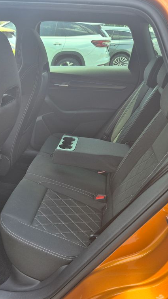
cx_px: 39
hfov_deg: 33.9
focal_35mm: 34
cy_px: 150
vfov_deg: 58.0
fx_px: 269
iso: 32
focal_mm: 5.4
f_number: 1.8
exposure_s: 1/180
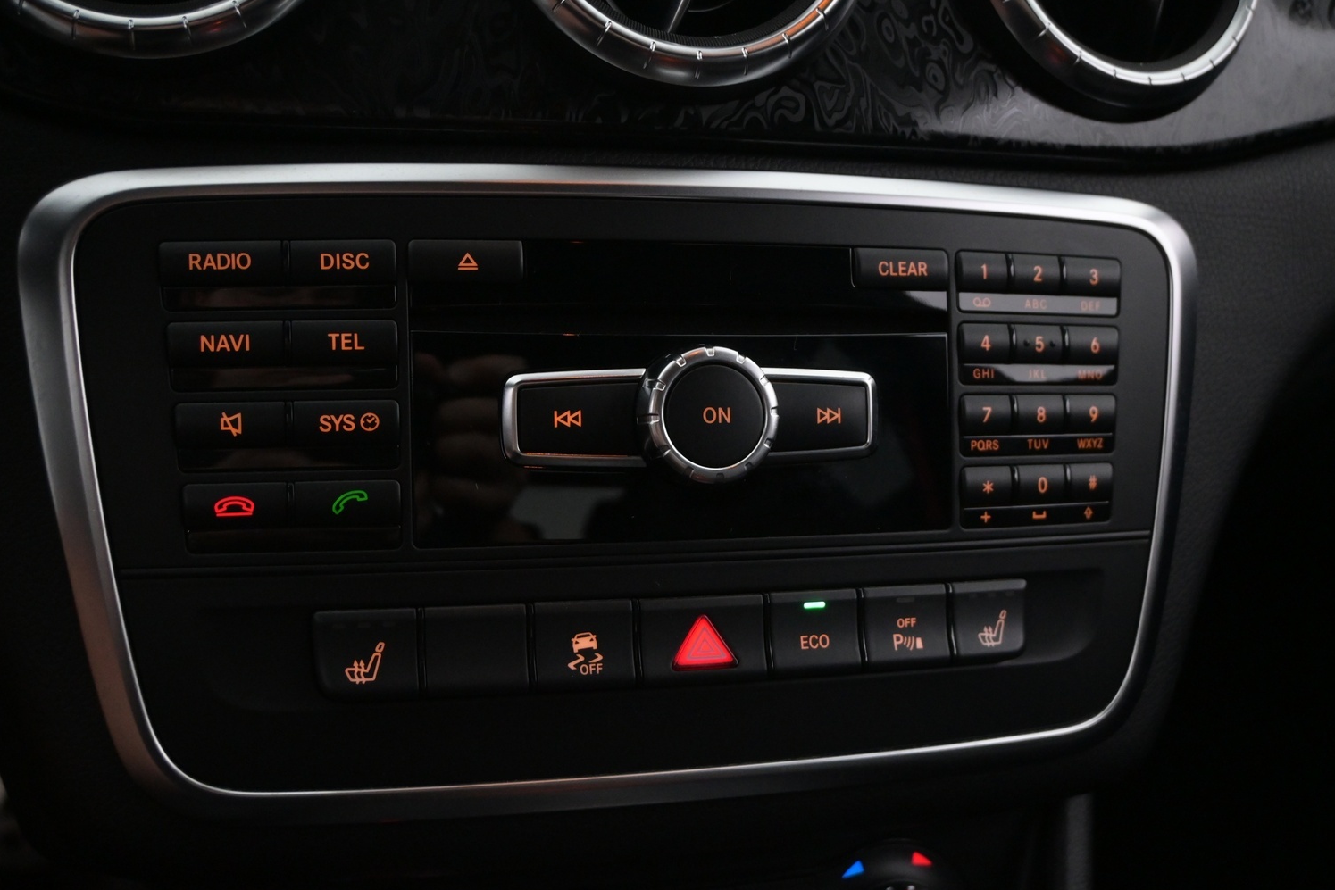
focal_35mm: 40
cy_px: 446
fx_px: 1476
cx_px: 679
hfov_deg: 48.7
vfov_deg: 33.6
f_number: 4.2
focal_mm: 24.5
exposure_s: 1/40
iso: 2500
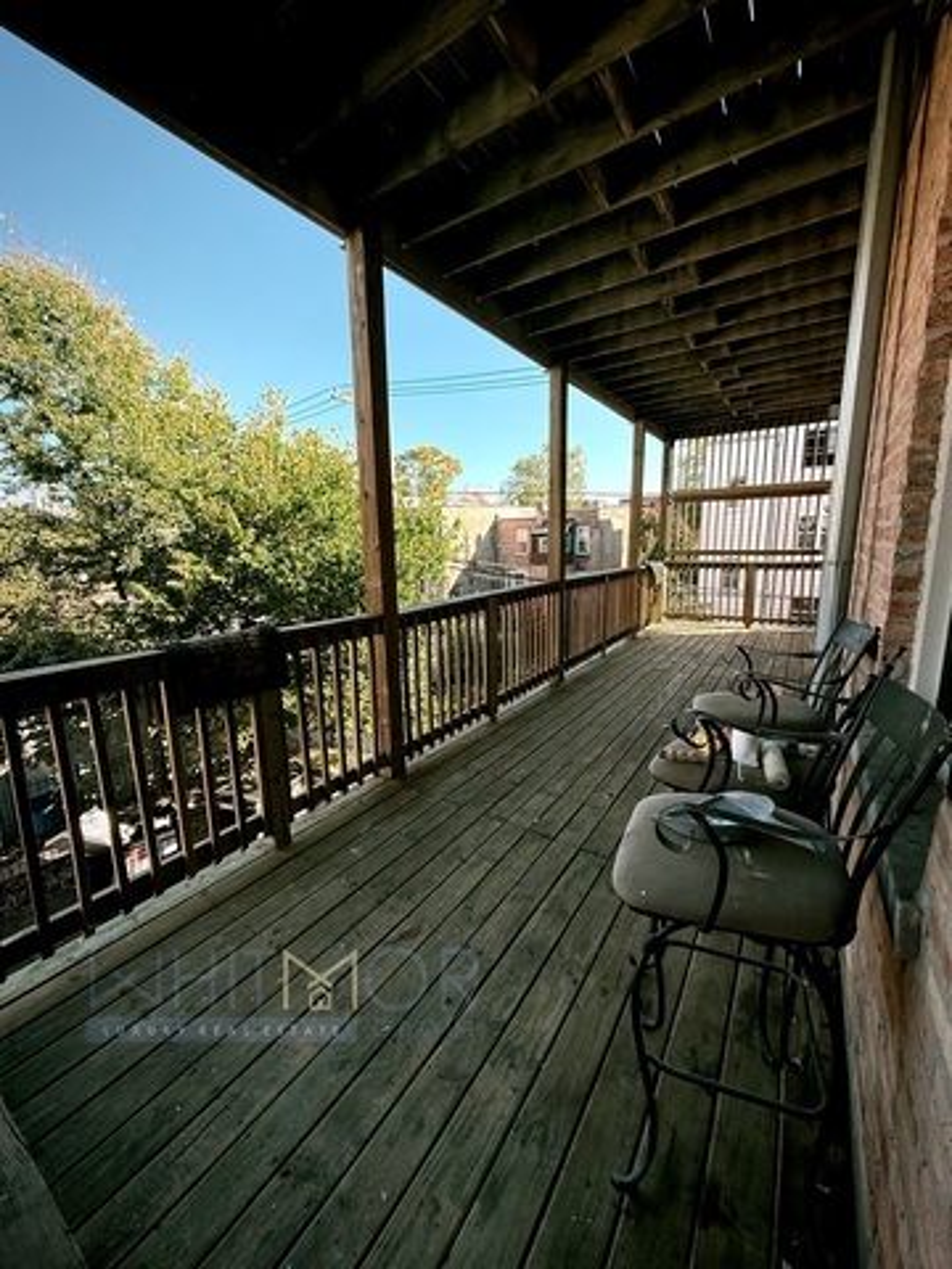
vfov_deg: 102.1
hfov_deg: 85.7
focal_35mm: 14
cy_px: 634
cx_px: 476
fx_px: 513
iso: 64
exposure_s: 1/433
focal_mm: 2.22
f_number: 2.2
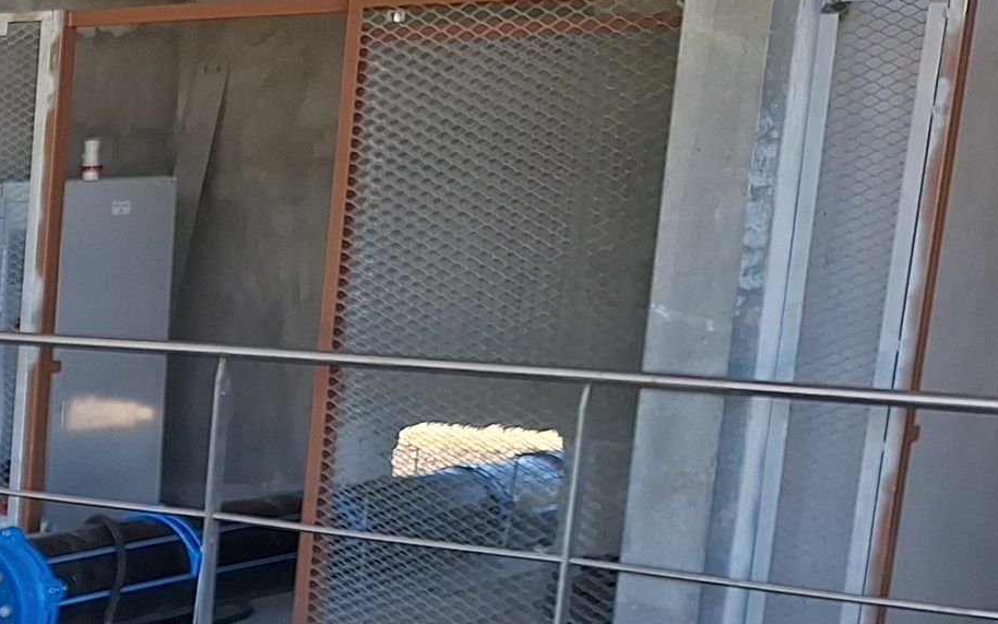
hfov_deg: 20.9
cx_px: -592
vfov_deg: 15.8
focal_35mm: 80
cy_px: 691
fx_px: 2176
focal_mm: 5.54
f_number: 1.8
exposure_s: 1/343
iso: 40
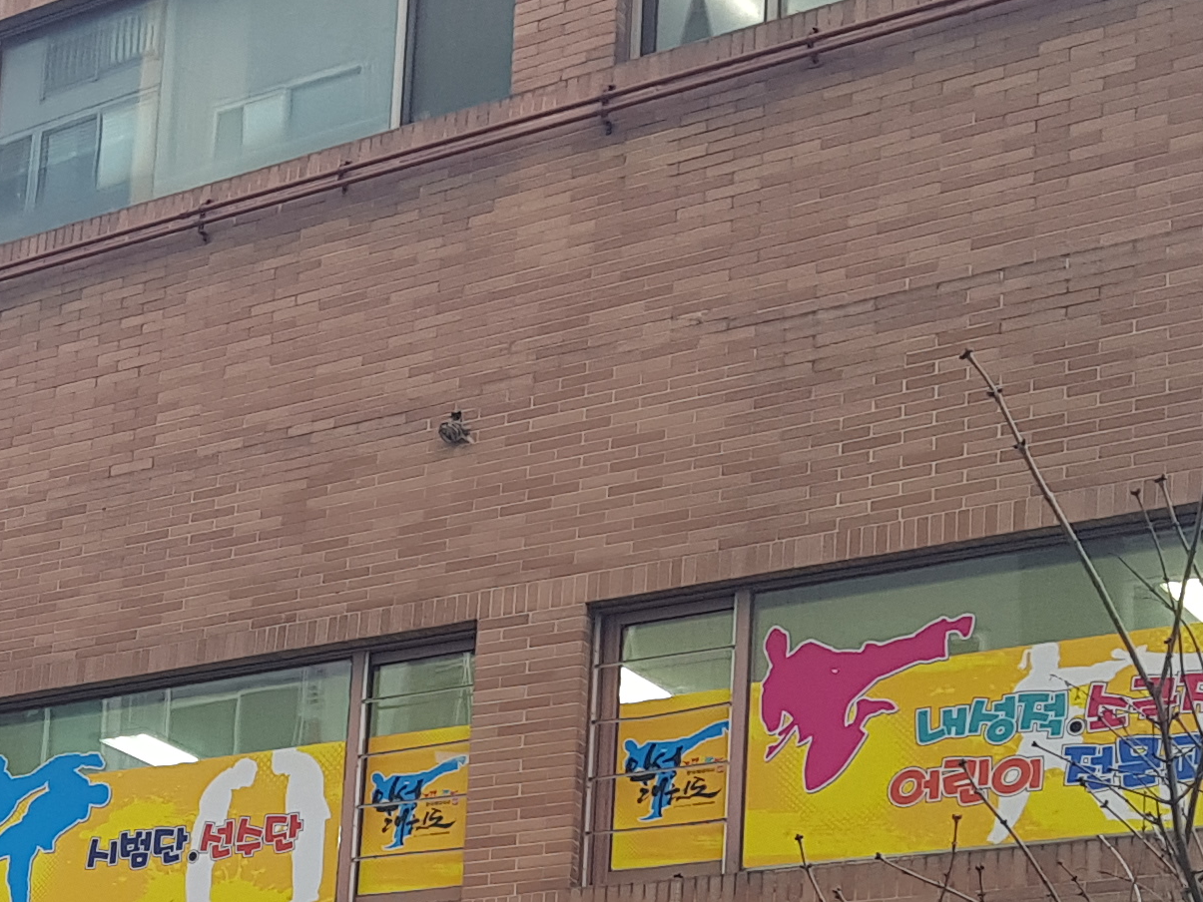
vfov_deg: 16.3
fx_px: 3024
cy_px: 1090
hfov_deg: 20.5
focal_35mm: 87
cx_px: -379
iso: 50
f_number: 1.7
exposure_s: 1/60
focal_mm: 4.3
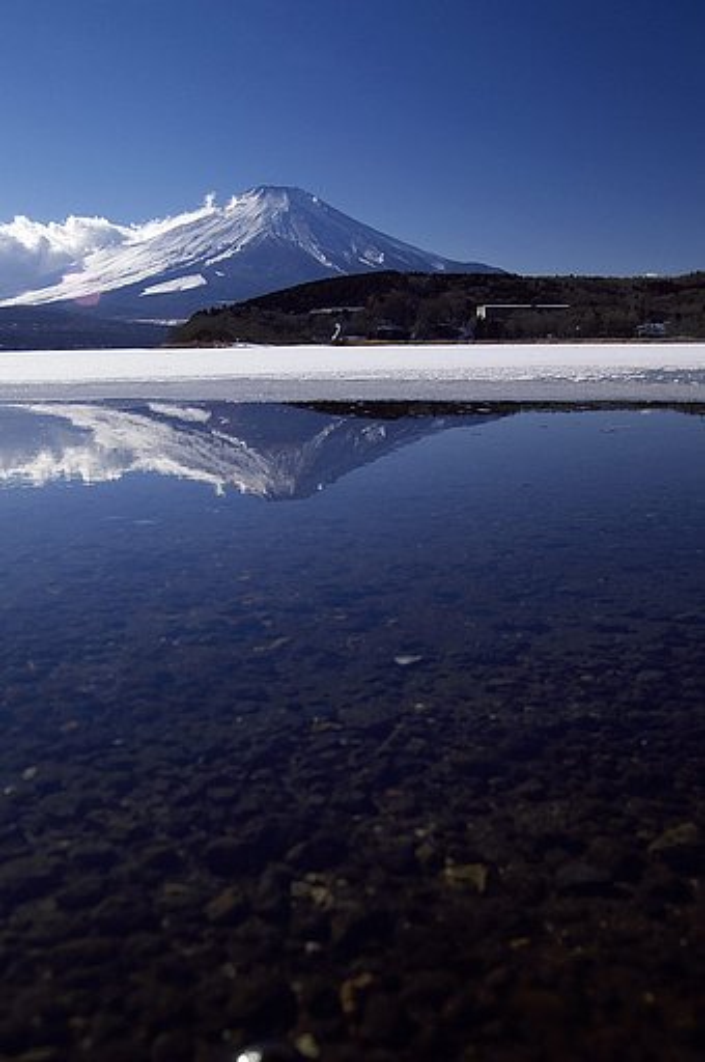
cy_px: 531
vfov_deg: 62.0
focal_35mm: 30
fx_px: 884
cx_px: 352
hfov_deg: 43.5
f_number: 10
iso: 250
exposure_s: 1/250
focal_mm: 20
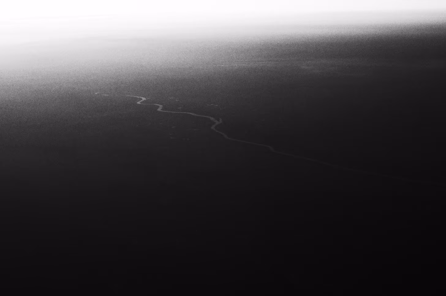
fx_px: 582
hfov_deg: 41.9
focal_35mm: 47
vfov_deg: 28.6
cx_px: 223
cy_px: 148
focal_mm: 18.3
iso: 800
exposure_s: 1/160
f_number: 11
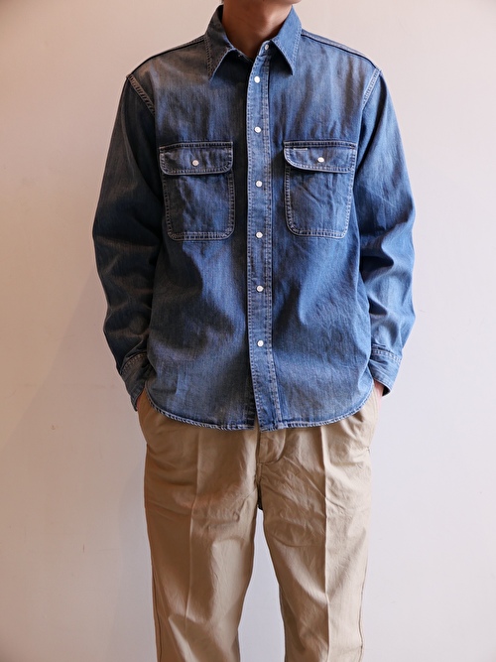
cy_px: 331
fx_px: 1433
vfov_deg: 26.0
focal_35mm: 75
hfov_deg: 19.6
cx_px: 248
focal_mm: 34
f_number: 2.8
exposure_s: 1/125
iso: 640
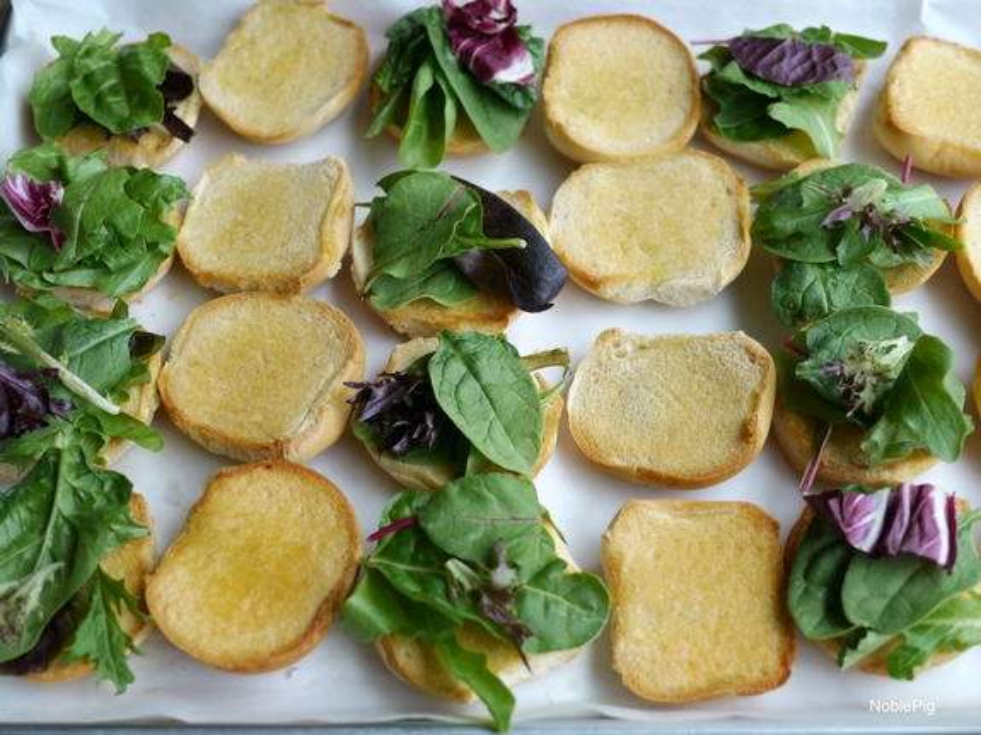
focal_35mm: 50
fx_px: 1417
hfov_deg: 38.2
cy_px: 368
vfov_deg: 29.1
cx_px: 490
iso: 100
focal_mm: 25
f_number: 2.2
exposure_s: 1/320
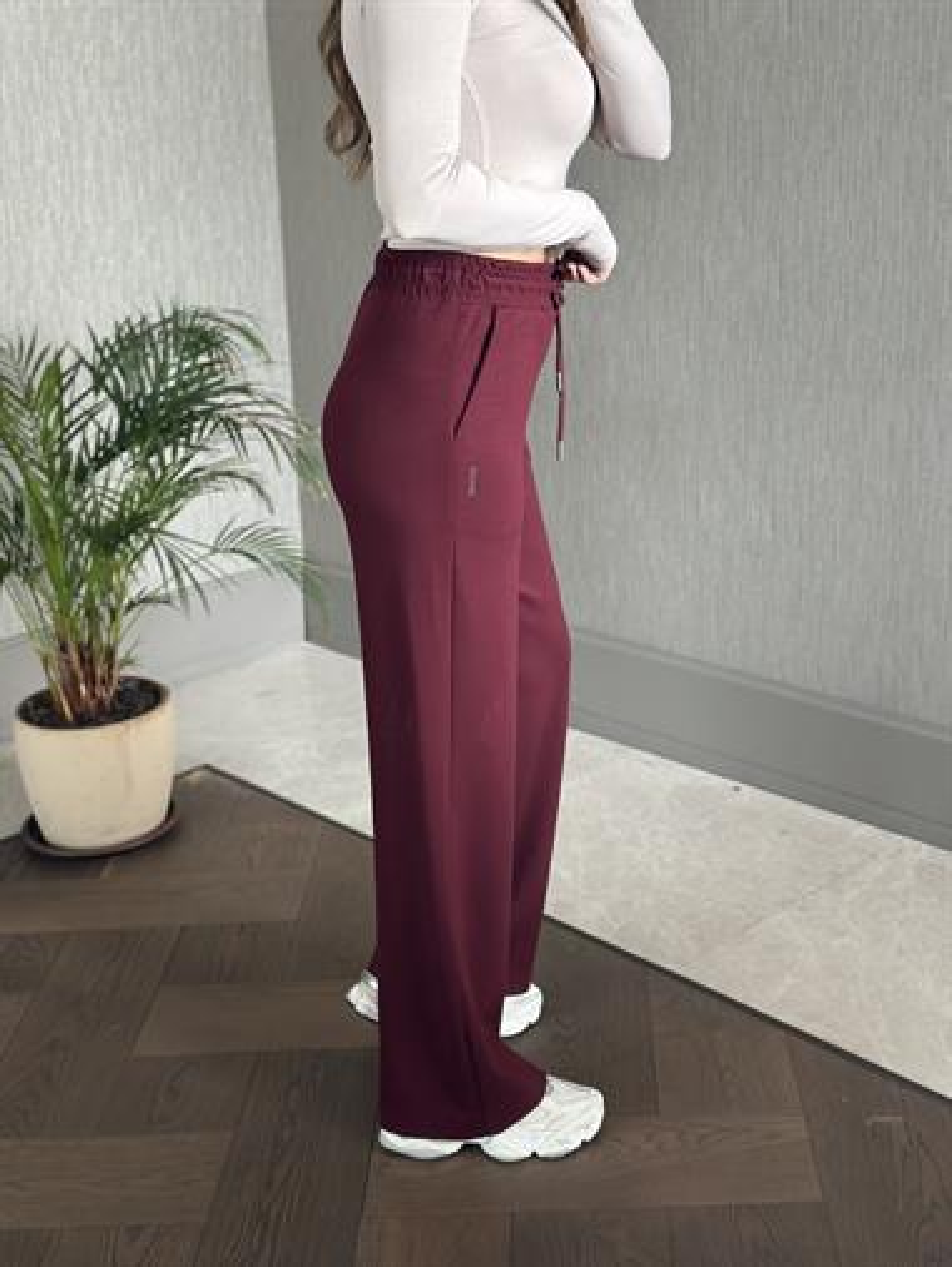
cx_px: 476
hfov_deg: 30.3
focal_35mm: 48
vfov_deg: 39.6
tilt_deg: -29.0
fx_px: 1759
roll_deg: +3.3
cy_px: 634
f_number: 1.78
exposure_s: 1/60
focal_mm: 6.86
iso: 320
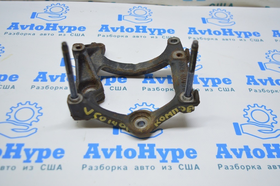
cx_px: 140
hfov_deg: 46.4
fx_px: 326
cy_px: 93
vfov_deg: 31.8
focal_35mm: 42
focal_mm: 28
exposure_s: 1/50
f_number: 4.2
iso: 400
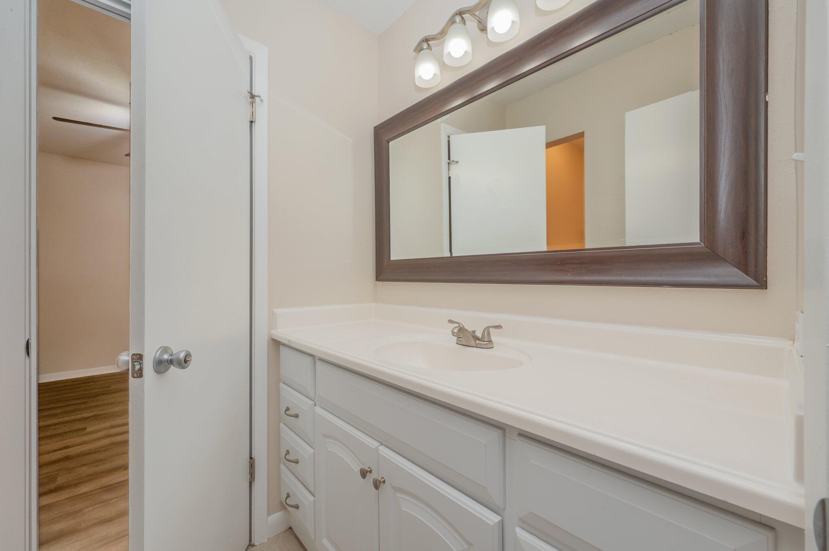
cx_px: 414
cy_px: 276
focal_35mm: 14
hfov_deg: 104.3
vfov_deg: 81.1
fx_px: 322
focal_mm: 14
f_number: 9
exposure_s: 1/50
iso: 100
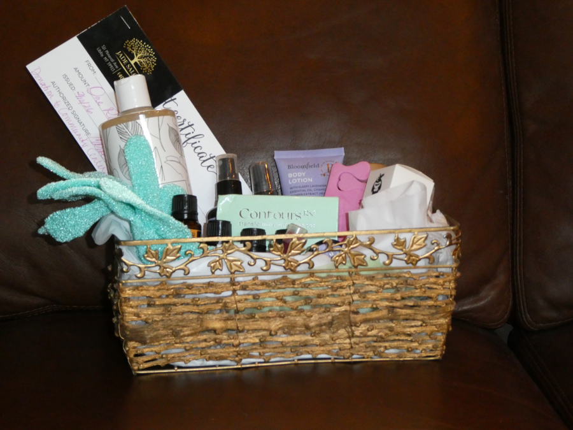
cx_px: 286
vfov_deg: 22.6
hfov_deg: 29.8
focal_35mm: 65
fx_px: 1076
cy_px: 215
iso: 800
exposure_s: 1/60
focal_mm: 11.7
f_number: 4.4
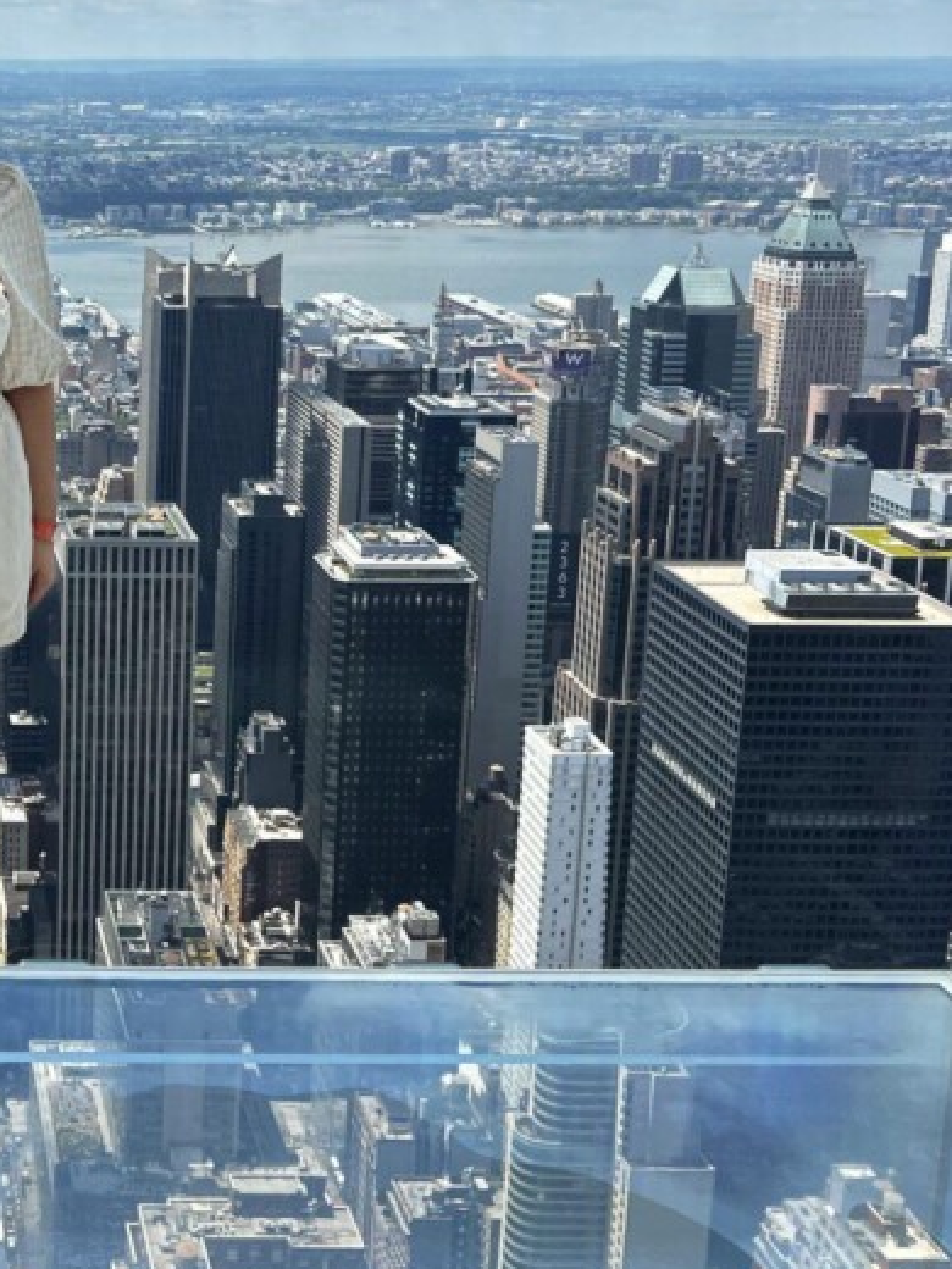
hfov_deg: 26.6
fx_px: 1833
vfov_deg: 37.8
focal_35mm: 50
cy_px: 422
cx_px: -117
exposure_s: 1/4115
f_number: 1.5
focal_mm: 5.7
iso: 50
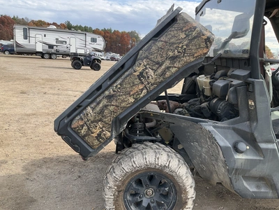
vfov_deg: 48.2
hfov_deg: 61.7
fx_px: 234
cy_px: 105
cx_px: 140
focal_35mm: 29
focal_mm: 3
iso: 25
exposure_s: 1/478
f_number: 1.8
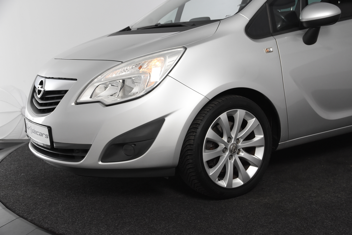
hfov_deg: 42.3
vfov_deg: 28.9
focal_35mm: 46
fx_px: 455
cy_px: 118
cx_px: 176
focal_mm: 31
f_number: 5.6
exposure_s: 1/125
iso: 1600
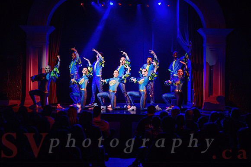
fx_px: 490
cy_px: 84
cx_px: 126
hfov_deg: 28.7
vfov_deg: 19.4
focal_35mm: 70
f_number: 2.8
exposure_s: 1/250
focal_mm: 70
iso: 1600
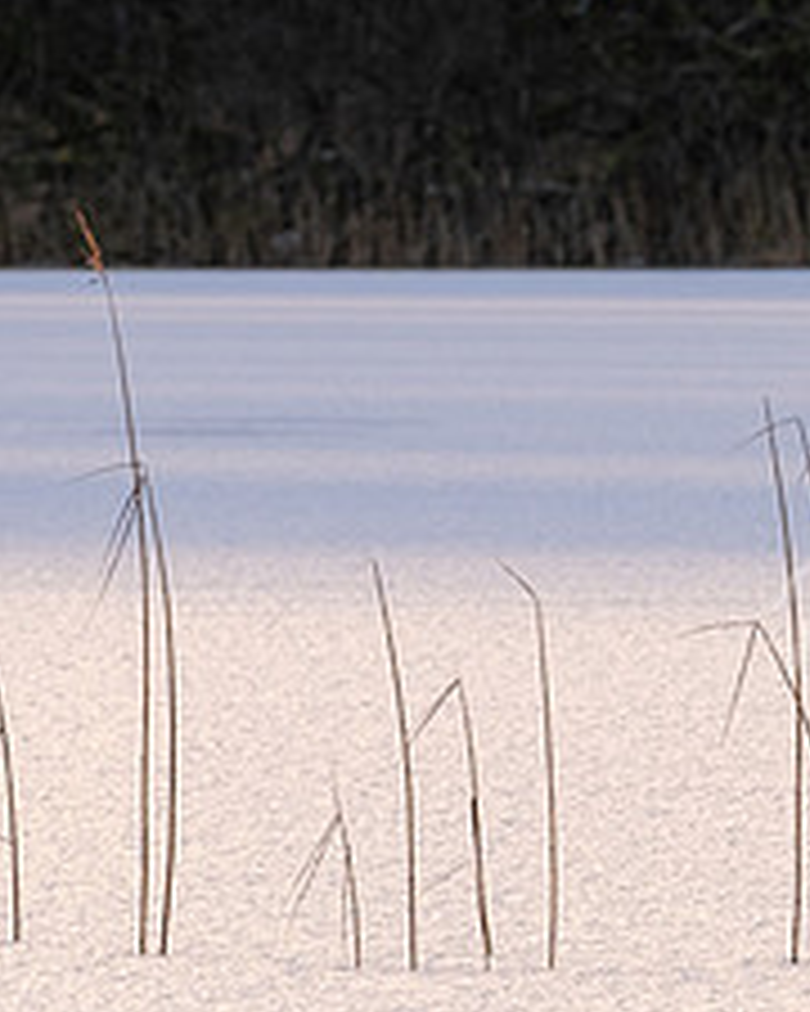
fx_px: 27509
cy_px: 663
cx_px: 1166
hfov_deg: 1.7
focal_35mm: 918
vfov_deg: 2.1
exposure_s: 1/120
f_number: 9
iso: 200
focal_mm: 200
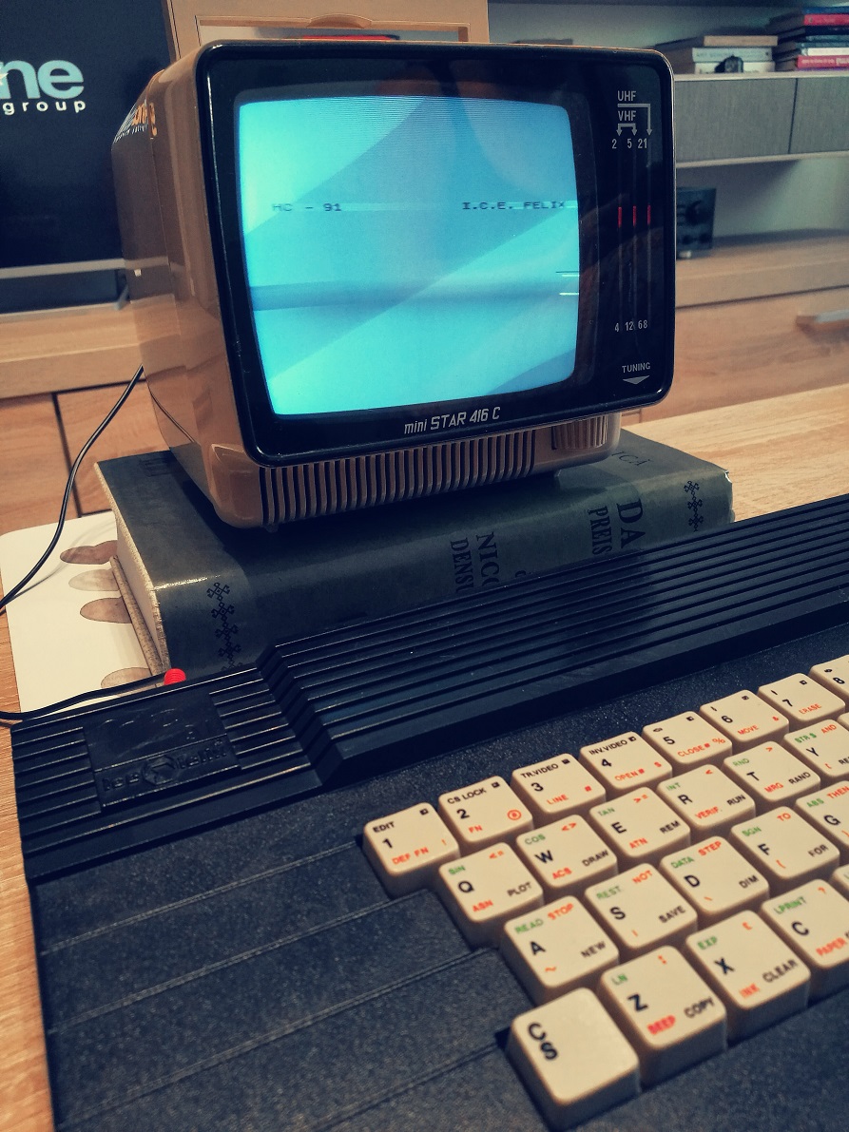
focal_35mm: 27
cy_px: 566
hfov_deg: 51.3
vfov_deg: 65.3
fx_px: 883
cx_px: 424
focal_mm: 4.5
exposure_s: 1/35
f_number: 2.2
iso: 250
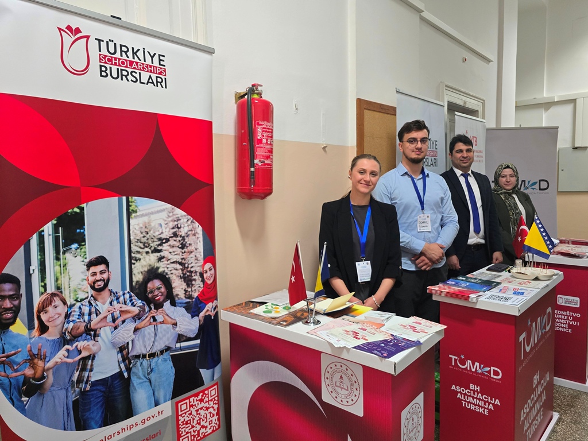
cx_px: 294
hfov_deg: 73.9
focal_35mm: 23
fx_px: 391
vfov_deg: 58.9
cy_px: 220
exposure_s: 1/100
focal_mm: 6.3
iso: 1000
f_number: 1.7
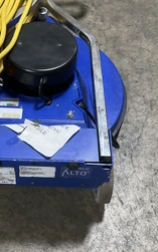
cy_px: 135
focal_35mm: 49
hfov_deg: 26.0
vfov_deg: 41.0
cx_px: 39
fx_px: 337
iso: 250
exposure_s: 1/30
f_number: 1.8
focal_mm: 3
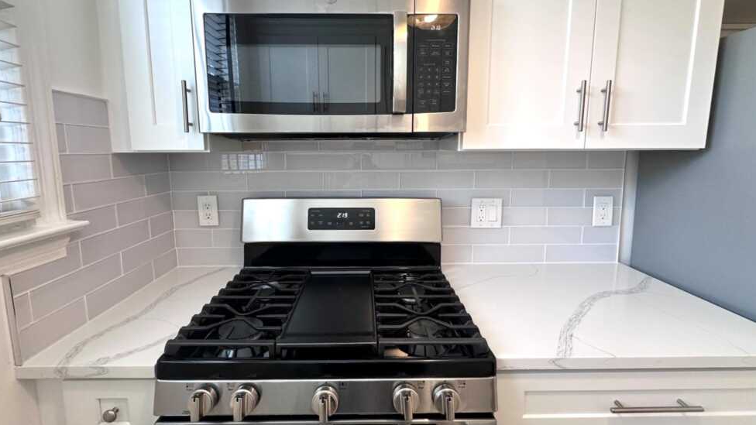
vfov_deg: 66.8
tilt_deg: -5.5
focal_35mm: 16
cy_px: 185
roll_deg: -0.1
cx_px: 368
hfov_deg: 99.3
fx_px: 321
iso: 200
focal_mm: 2.22
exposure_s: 1/120
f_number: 2.2
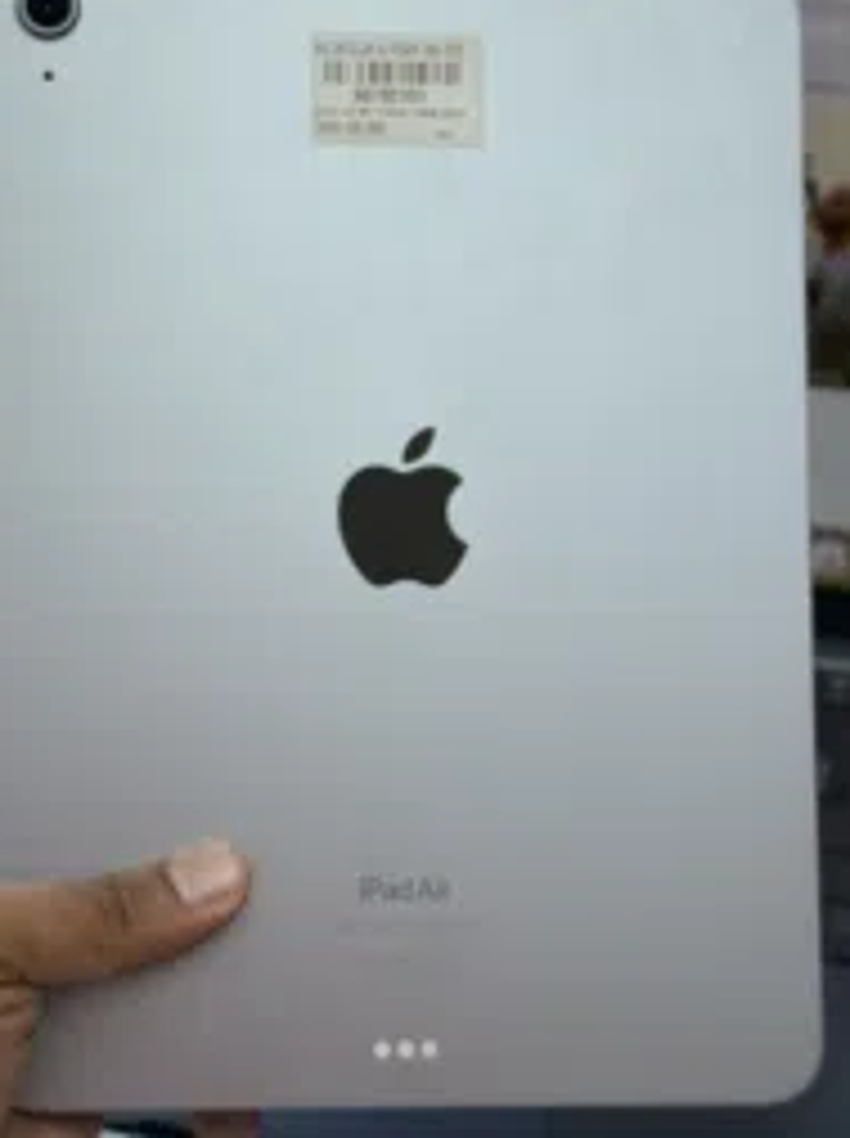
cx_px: 310
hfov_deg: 19.3
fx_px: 2495
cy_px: 495
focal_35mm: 76
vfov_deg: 25.7
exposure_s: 1/1027
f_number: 1.78
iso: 80
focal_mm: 6.76
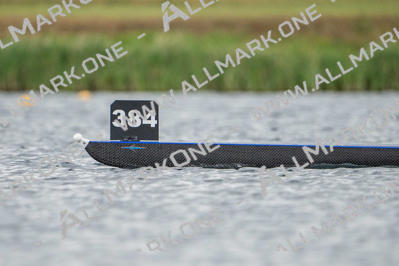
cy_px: 133
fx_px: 9977
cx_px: 200
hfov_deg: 2.3
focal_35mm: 900
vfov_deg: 1.5
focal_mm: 600
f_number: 6.3
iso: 2000
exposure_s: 1/1250
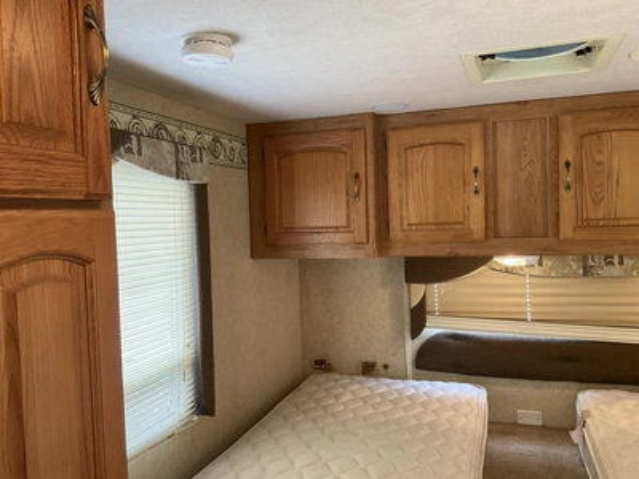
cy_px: 240
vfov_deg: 48.2
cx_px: 320
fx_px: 535
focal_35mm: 29
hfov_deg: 61.7
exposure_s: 1/60
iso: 125
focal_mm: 3
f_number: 1.8
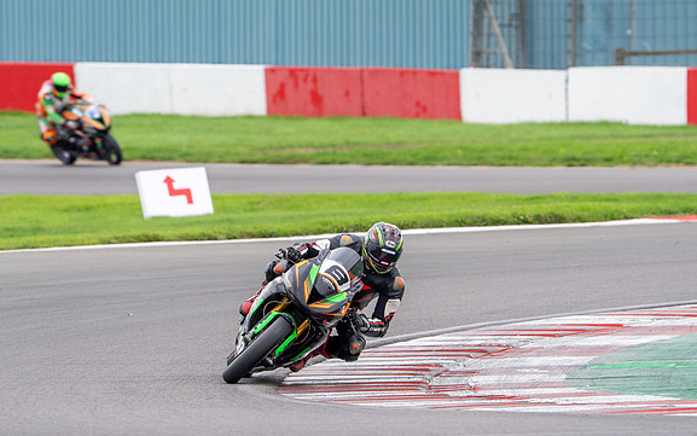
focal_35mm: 547
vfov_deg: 2.4
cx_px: 333
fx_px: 10394
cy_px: 213
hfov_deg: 3.8
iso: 320
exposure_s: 1/400
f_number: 6.3
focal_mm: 400
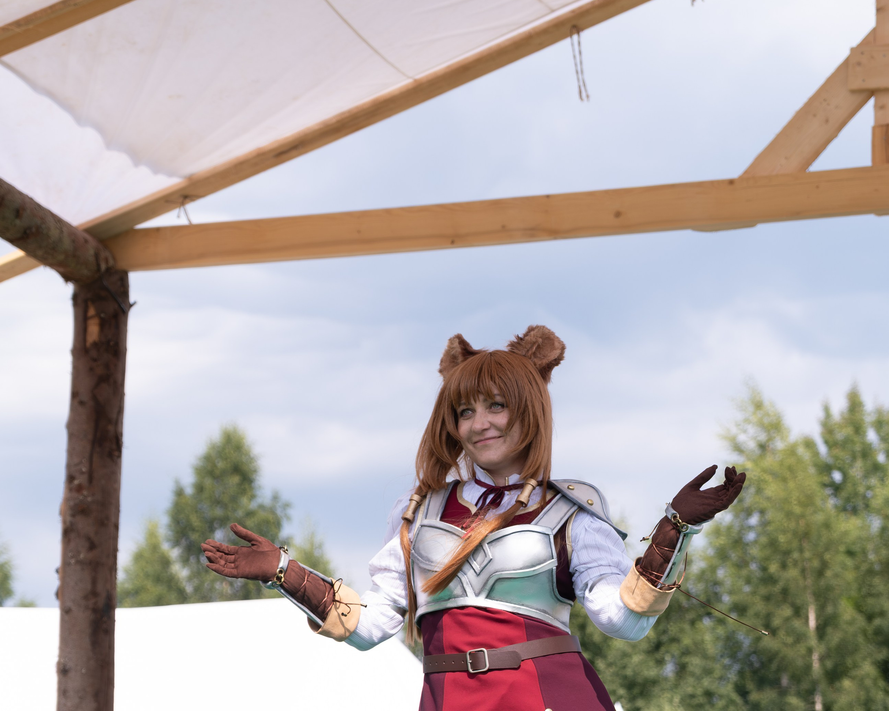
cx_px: 463
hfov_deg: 15.6
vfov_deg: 12.5
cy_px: 601
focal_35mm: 123
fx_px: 3236
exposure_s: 1/1000
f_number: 4
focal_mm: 55
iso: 160
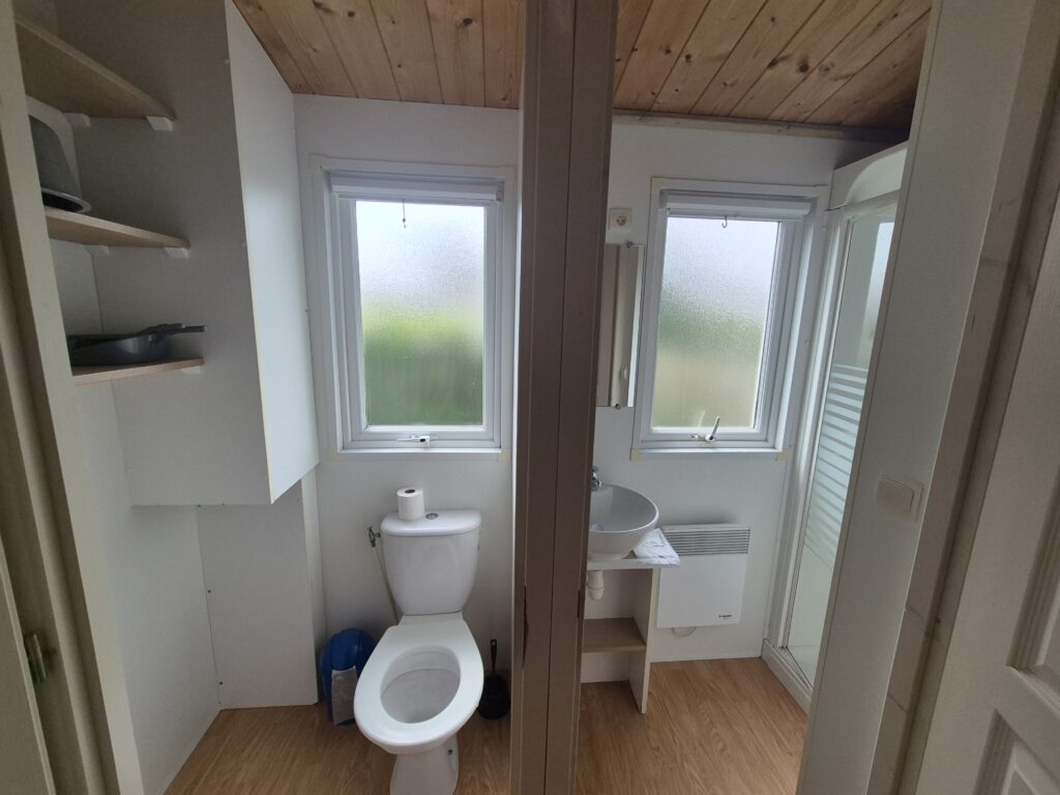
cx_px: 530
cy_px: 398
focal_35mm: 13
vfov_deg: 89.9
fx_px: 398
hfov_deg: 106.2
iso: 200
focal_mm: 2.2
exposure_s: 1/512
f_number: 2.2
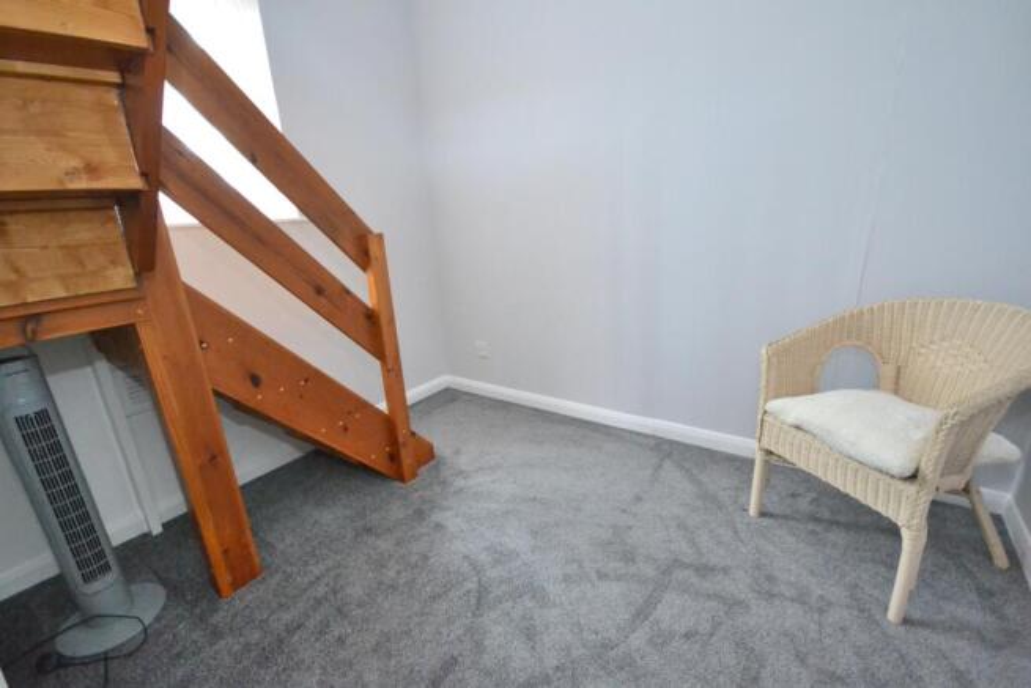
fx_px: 430
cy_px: 344
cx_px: 516
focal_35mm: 15
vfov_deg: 77.4
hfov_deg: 100.4
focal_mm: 10
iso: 3200
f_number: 4
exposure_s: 1/40
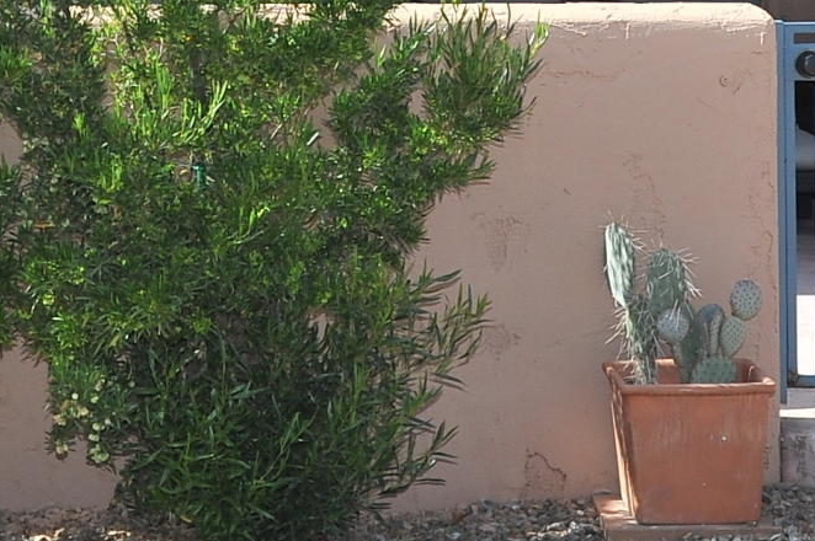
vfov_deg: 9.7
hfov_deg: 15.0
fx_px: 3076
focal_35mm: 136
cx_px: 175
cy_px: -299
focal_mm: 30
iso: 320
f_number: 11
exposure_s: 1/320
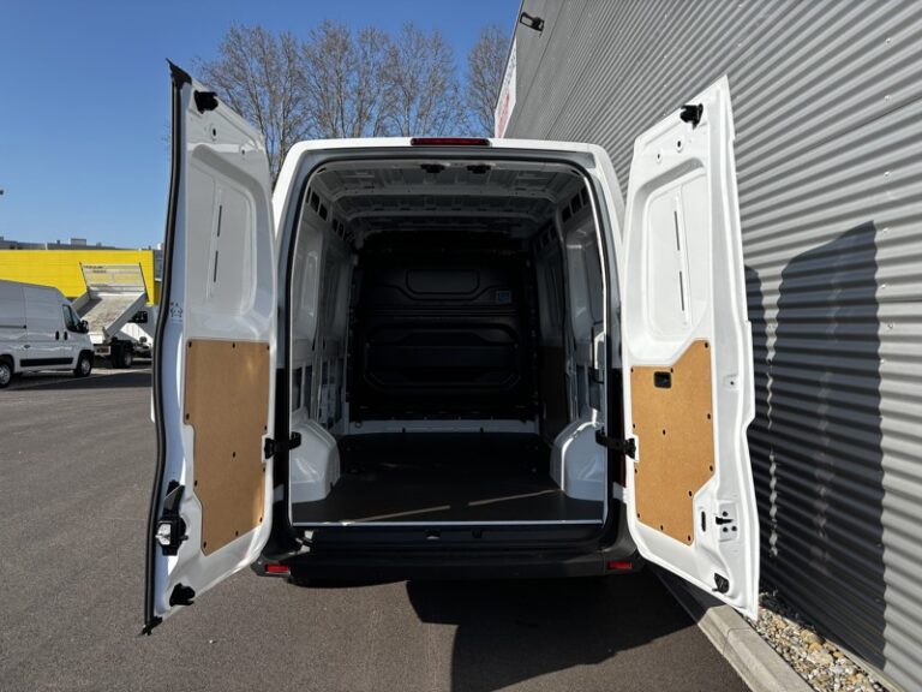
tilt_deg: -1.1
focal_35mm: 26
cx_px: 461
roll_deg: -0.4
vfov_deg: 53.1
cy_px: 346
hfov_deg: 67.3
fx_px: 693
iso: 50
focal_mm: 5.96
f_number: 1.6
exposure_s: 1/3021
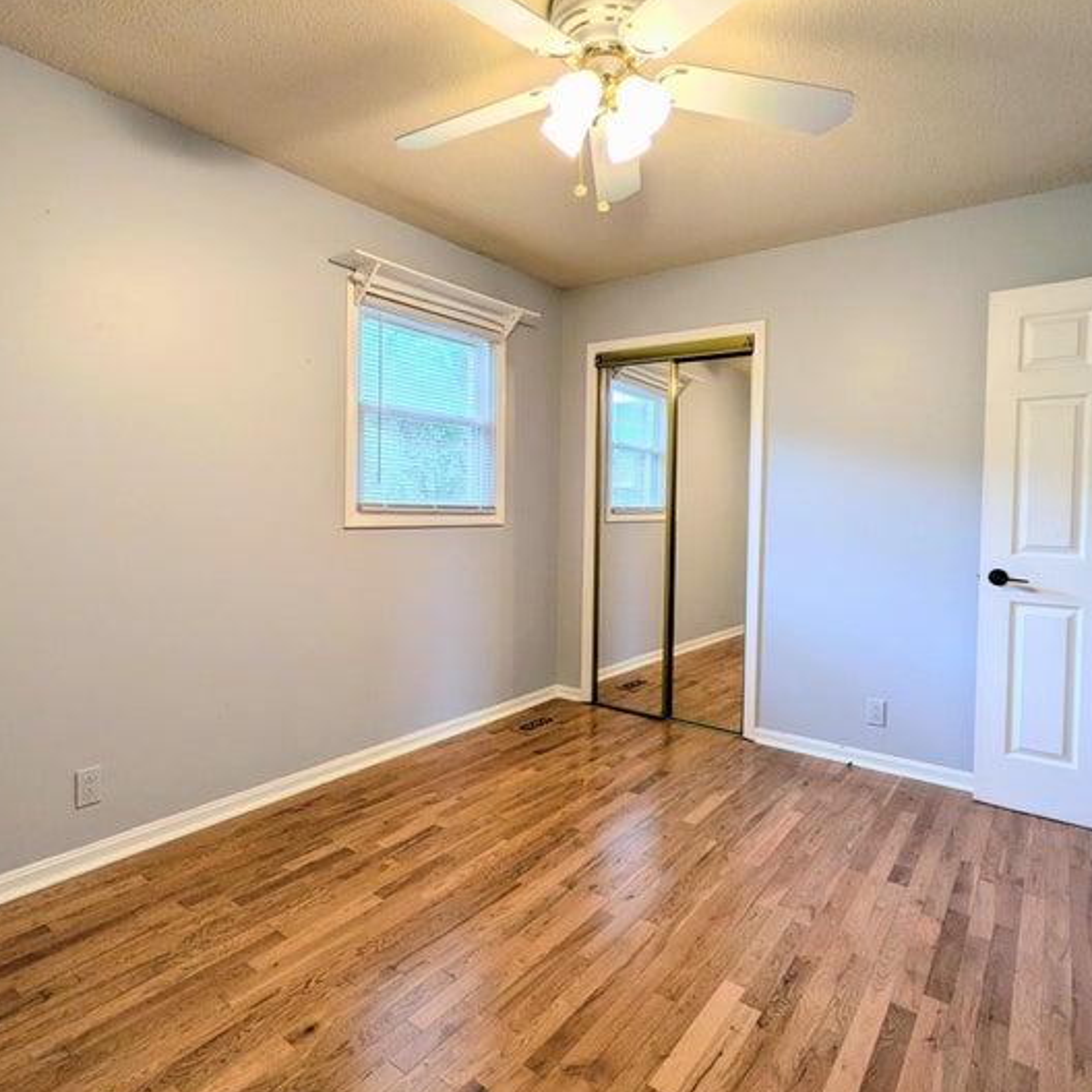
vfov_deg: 74.8
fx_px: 714
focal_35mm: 20
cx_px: 535
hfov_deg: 74.8
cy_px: 521
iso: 104
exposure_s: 1/120
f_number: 2.2
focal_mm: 1.85
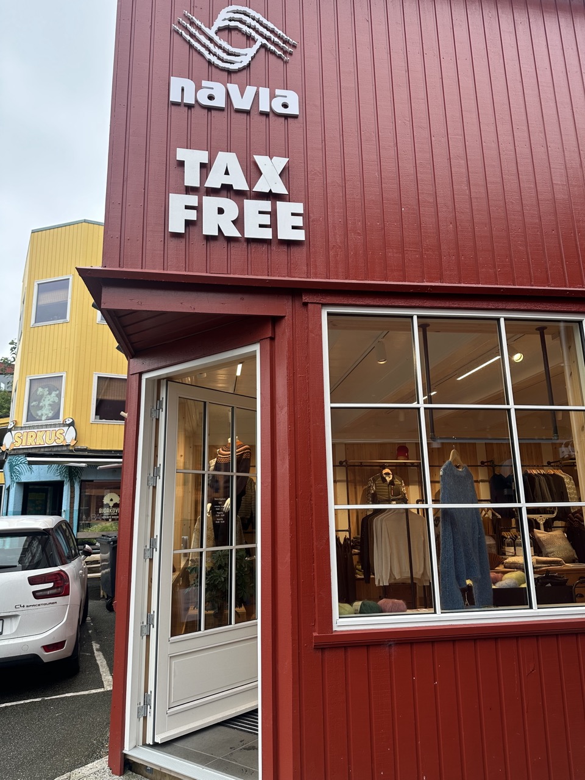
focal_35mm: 24
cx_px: 292
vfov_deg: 71.6
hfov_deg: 56.8
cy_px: 390
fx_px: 541
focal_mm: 6.86
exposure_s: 1/286
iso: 80
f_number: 1.78
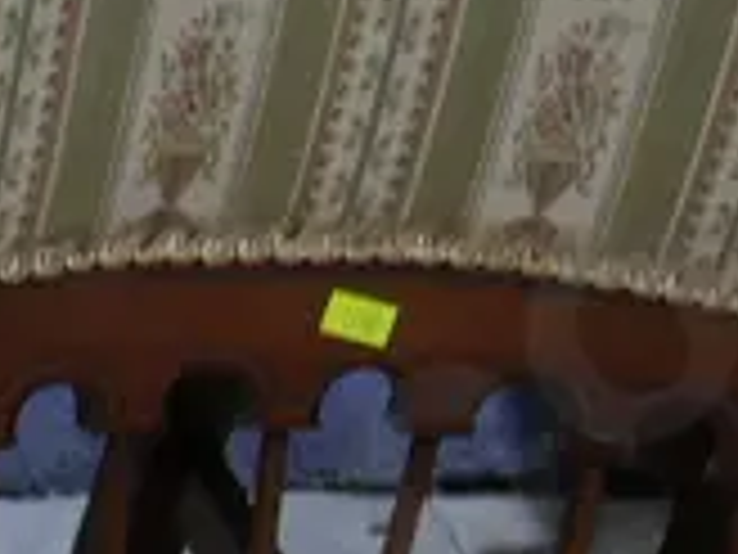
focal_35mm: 175
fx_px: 3731
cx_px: -702
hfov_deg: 10.4
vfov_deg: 7.9
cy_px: 1333
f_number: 3.5
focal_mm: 14
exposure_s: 1/60
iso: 320
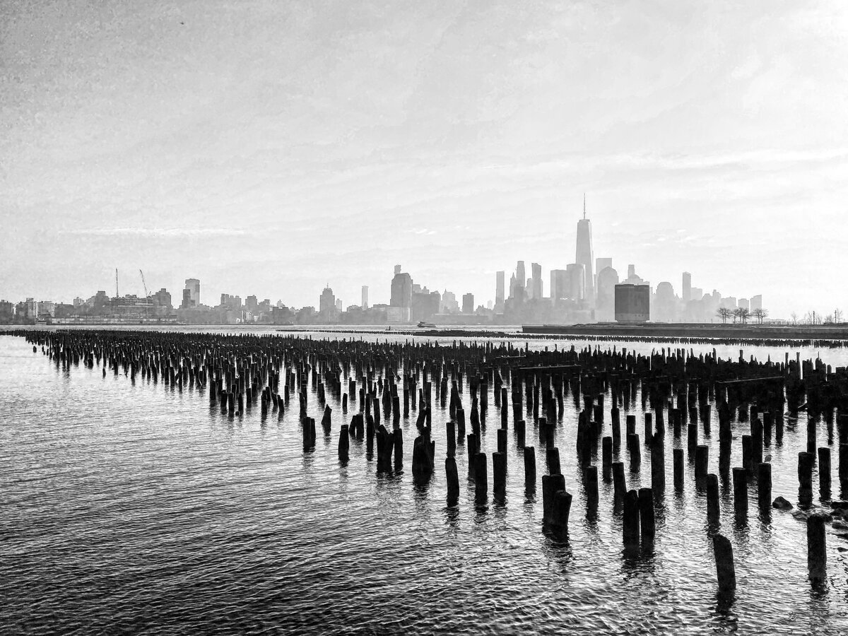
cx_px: 424
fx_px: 637
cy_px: 318
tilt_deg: +0.2
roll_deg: +0.3
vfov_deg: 53.1
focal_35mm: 26
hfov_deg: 67.3
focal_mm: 4.25
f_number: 1.8
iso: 32
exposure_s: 1/8850
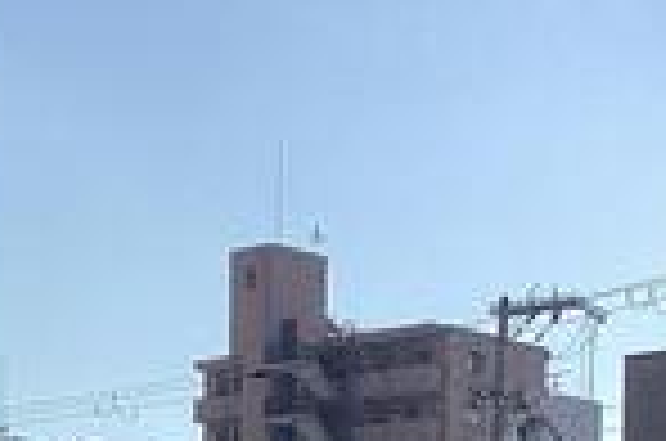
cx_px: -4
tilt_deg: -4.6
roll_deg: -1.9
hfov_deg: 13.3
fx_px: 2824
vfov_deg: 8.1
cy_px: 1105
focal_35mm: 153
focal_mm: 3.3
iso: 25
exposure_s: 1/2203
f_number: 2.4
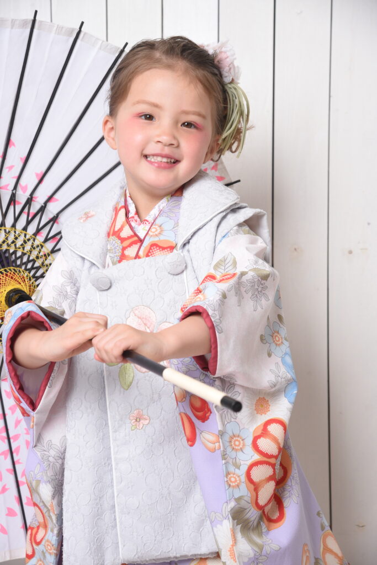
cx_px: 188
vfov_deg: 21.5
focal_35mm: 95
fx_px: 1492
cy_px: 282
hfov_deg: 14.4
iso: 500
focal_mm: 95
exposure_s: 1/200
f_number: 5
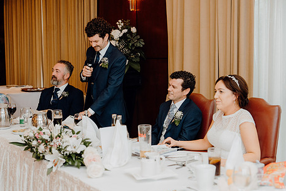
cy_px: 109
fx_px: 485
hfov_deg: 32.7
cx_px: 113
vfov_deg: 22.3
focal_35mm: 61
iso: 1250
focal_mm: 48
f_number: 2.8
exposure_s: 1/200
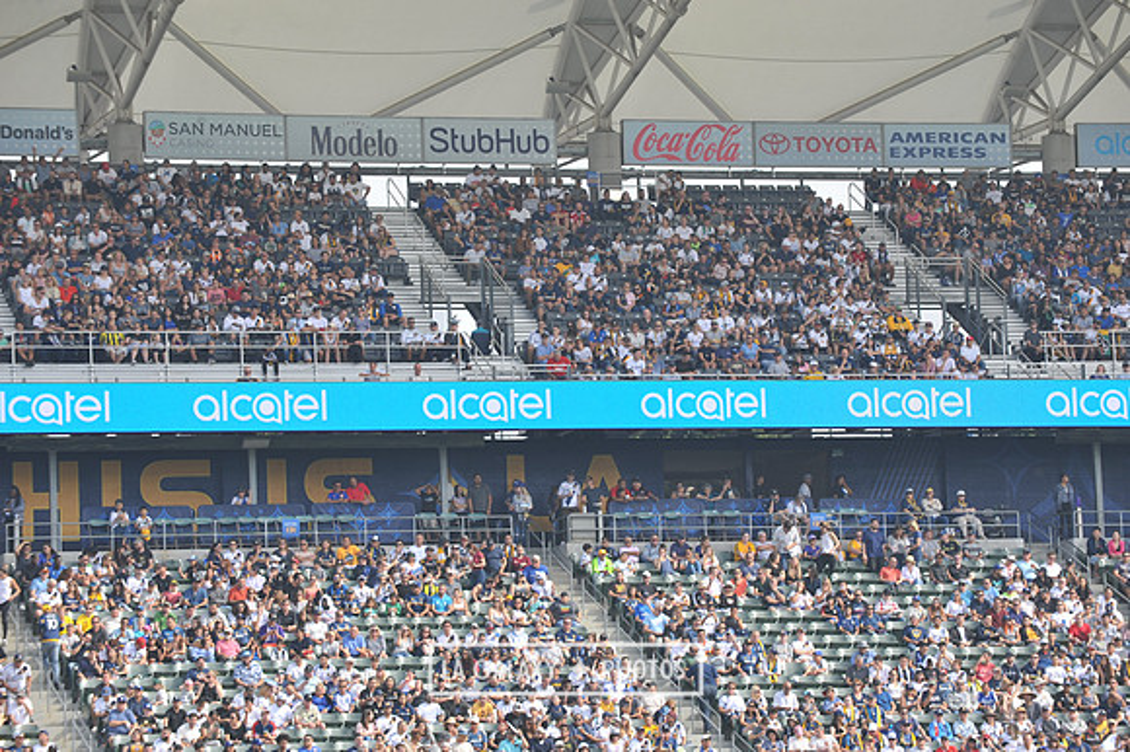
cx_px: 565
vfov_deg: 8.8
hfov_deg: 13.3
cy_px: 376
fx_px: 4862
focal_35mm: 155
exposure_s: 1/250
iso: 200
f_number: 8
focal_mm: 155
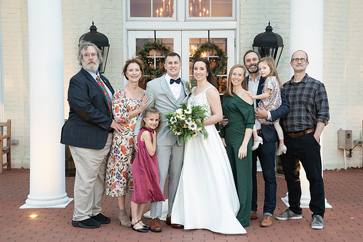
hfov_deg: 32.4
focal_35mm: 62
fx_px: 624
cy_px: 124
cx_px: 187
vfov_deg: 22.0
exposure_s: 1/100
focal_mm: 58
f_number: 4
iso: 2000
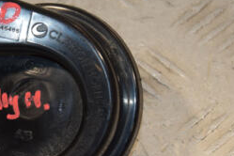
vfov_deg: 4.5
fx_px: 1997
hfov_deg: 6.7
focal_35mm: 307
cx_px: 23
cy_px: 61
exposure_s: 1/200
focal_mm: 85
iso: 800
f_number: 6.3
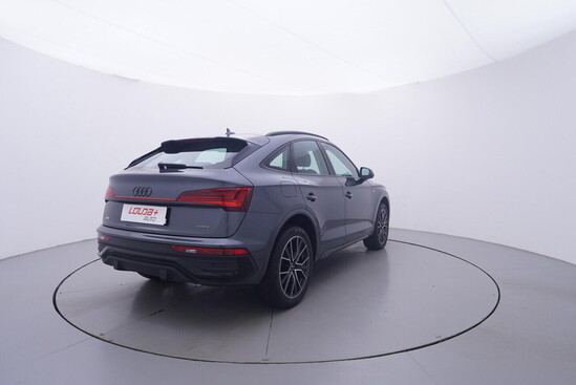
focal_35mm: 22
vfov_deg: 56.2
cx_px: 288
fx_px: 360
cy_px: 192
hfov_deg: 77.3
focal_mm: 15
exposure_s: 1/80
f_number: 5
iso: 200
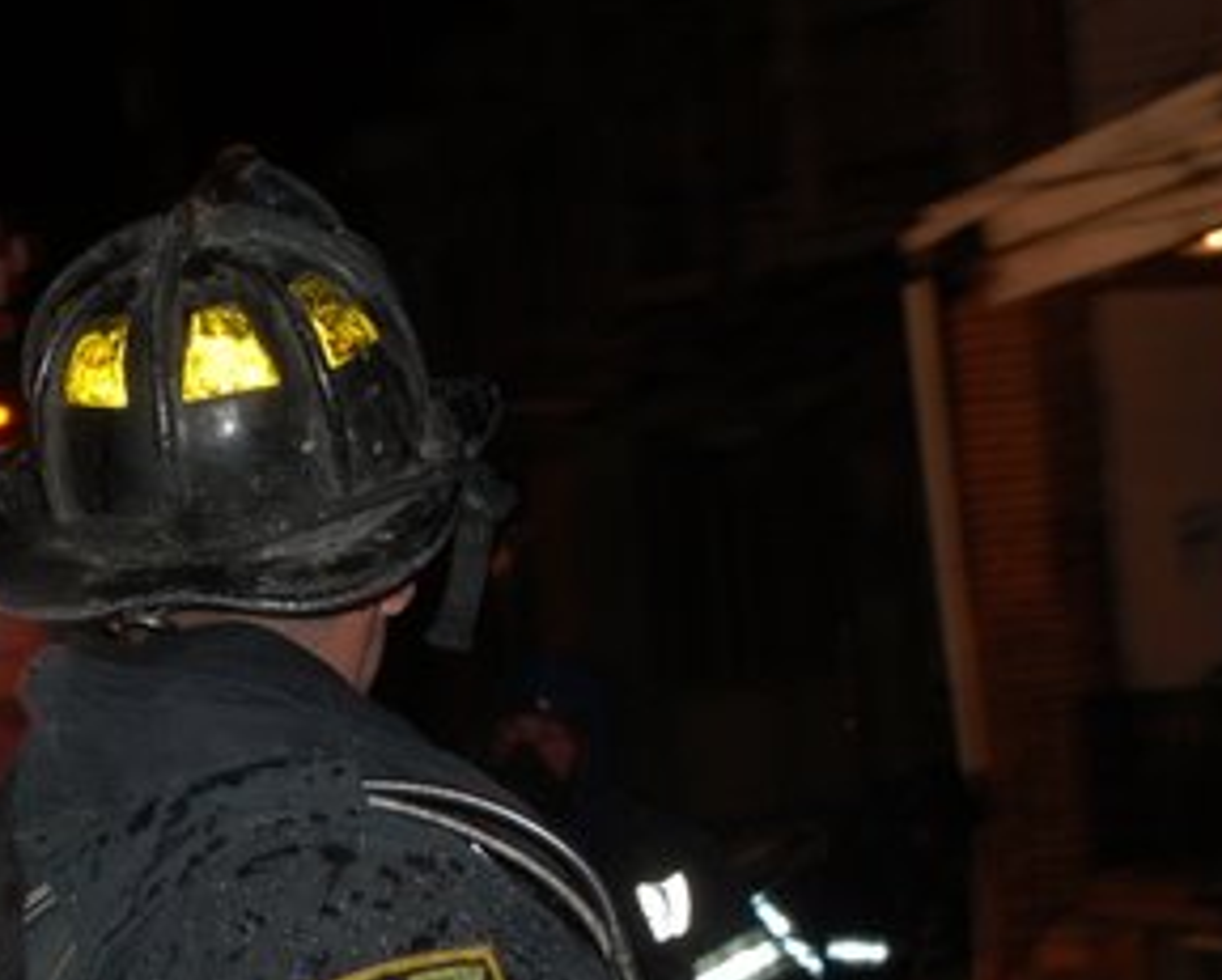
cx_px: 454
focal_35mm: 129
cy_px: 473
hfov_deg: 14.9
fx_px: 4662
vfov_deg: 12.0
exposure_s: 1/60
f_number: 5.6
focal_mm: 55
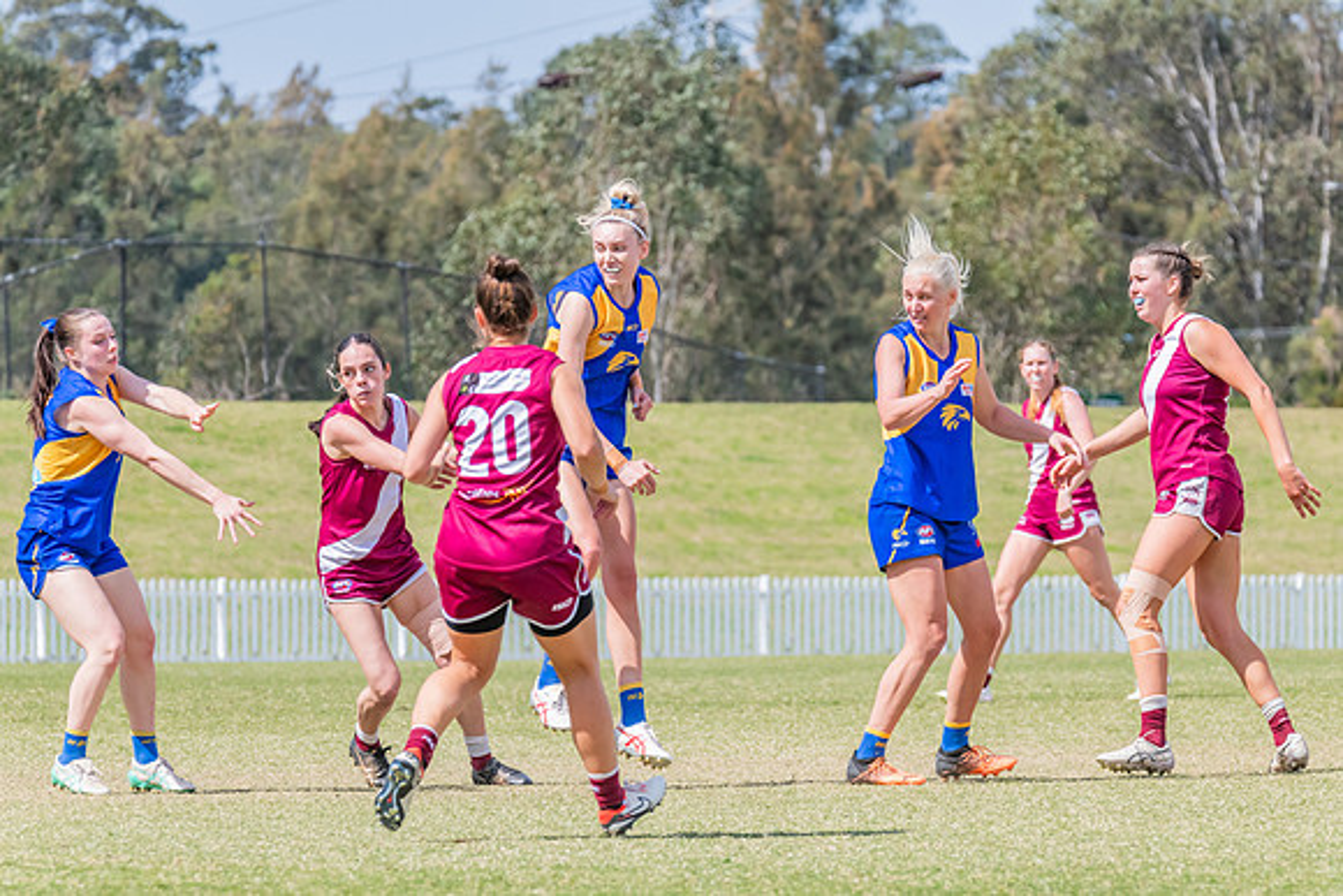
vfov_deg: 4.7
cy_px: 450
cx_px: 707
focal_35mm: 295
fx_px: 11018
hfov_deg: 7.0
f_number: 10
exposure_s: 1/1250
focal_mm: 270
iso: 800
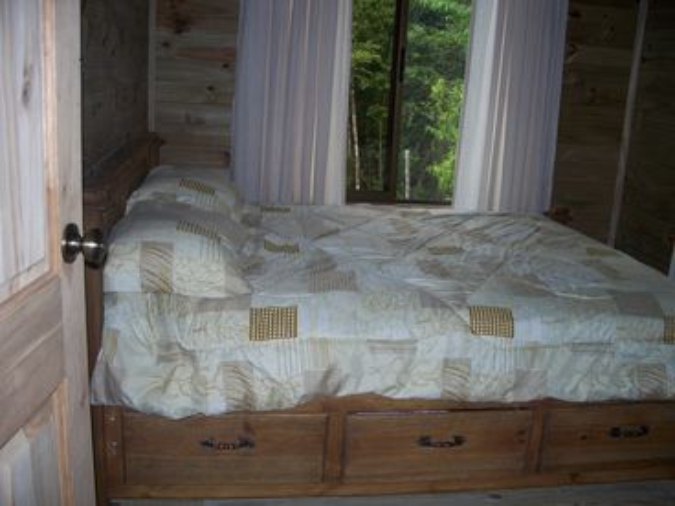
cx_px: 338
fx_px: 721
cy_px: 253
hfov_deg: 50.1
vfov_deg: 38.7
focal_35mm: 37
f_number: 2.8
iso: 125
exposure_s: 1/60
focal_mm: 7.8
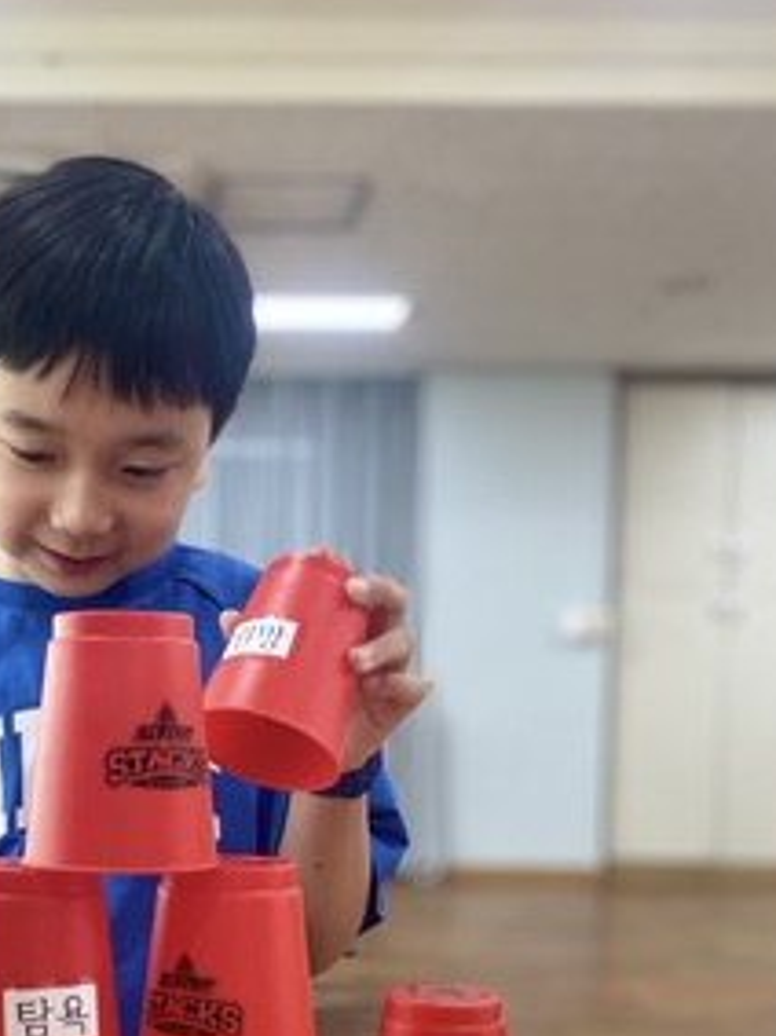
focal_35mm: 46
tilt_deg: -5.0
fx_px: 1376
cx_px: 170
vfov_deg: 39.9
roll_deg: +0.8
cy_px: 802
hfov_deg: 30.8
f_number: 1.8
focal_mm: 4.25
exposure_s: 1/60
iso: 125
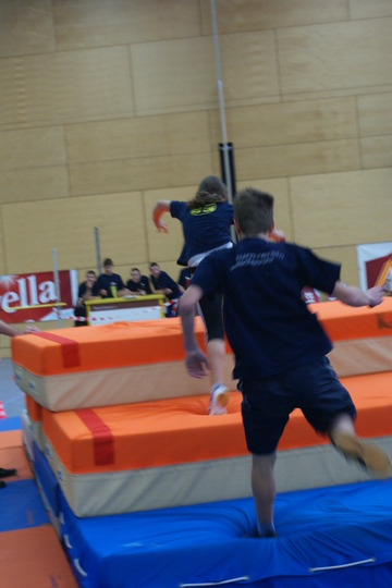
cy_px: 294
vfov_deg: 33.4
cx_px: 196
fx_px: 980
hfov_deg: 22.6
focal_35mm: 60
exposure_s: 1/50
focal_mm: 40
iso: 800
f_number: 5.6
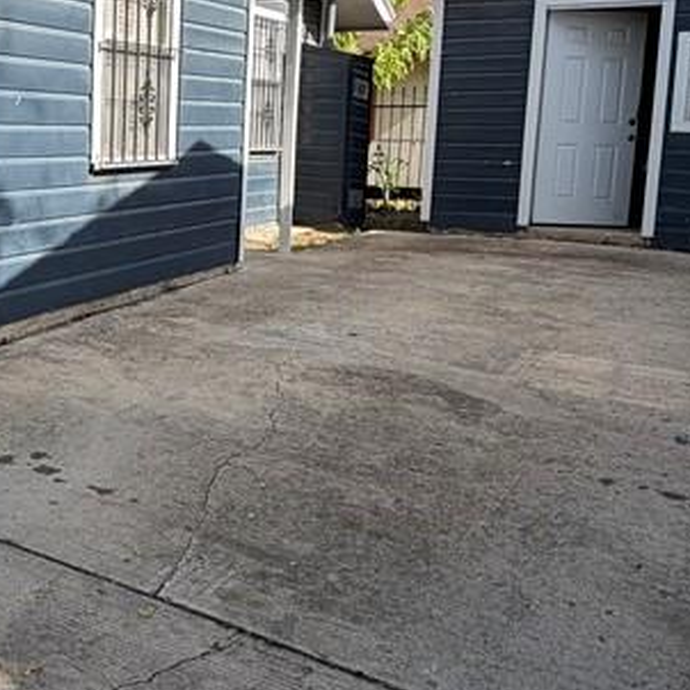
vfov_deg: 39.4
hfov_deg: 36.3
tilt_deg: -5.6
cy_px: 215
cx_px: 9
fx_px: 947
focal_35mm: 42
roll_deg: -0.1
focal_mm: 2.22
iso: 40
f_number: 2.2
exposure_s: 1/686
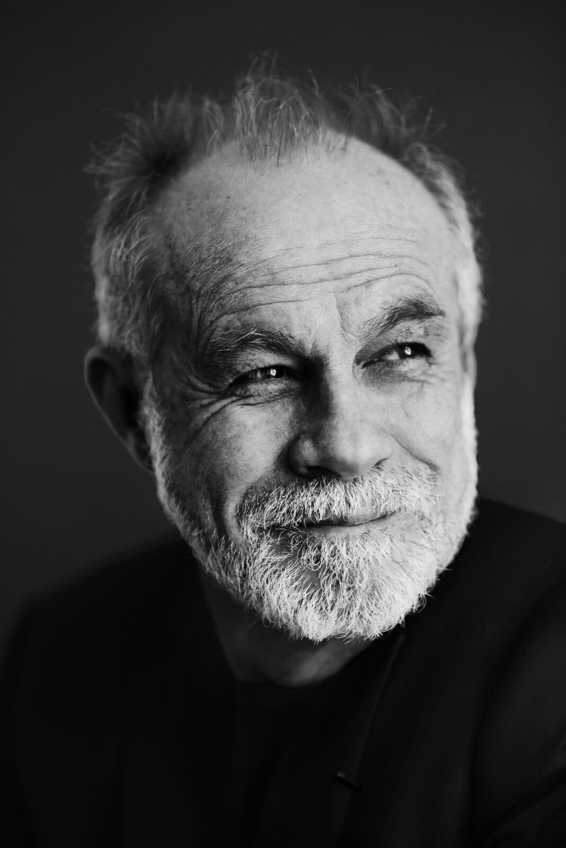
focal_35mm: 85
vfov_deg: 23.9
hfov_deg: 16.1
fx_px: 2003
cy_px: 424
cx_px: 283
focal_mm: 85
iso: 200
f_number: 2.2
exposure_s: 1/100
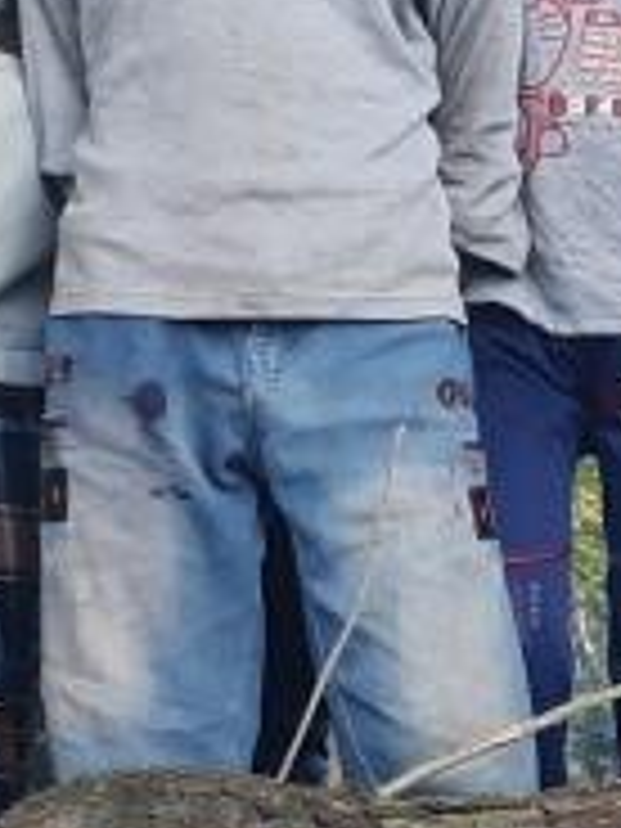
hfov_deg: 8.1
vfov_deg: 14.1
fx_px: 3325
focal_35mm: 139
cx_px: 2200
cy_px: 756
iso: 40
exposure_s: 1/50
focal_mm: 4.6
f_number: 2
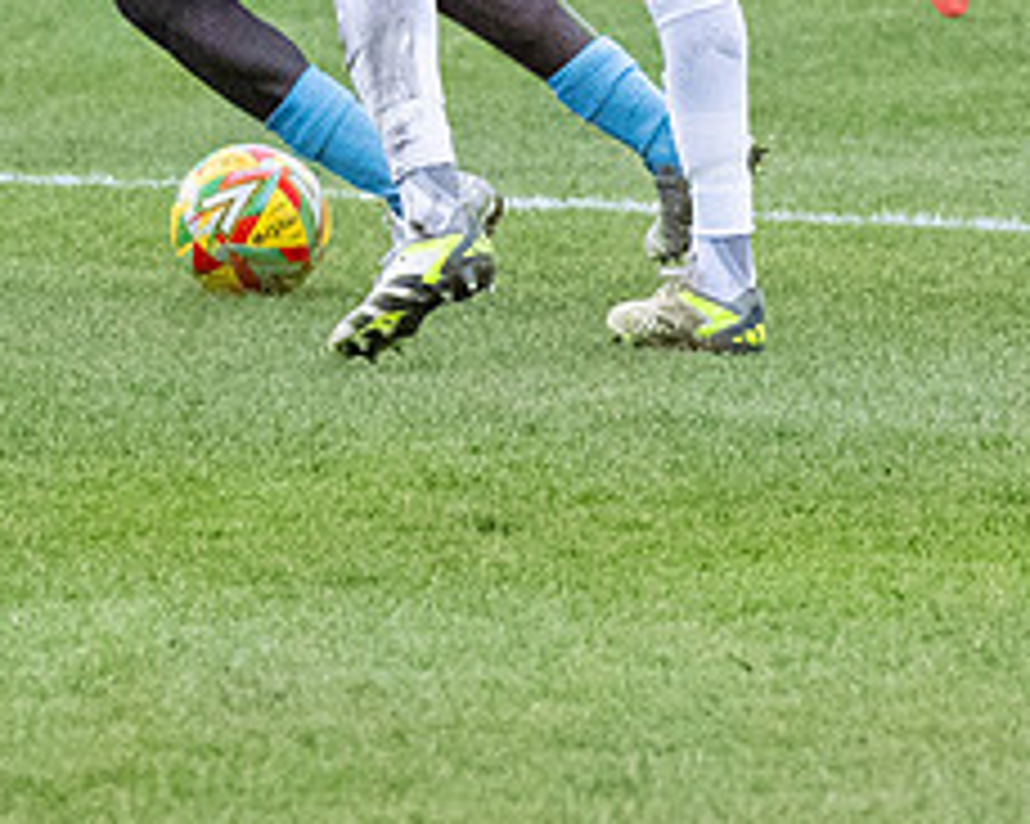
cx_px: 567
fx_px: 25108
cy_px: -81
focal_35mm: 824
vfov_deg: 1.9
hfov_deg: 2.4
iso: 5000
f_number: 4
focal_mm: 150
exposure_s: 1/1250
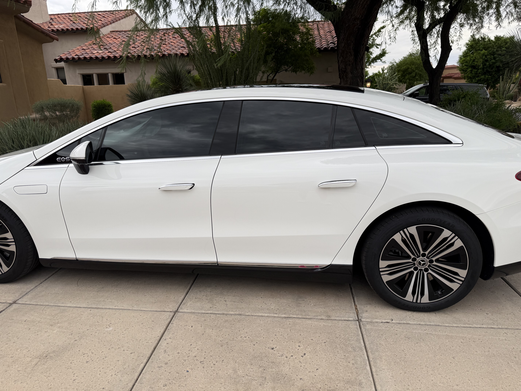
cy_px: 196
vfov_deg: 56.8
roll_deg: +1.0
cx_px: 260
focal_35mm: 24
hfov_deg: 71.6
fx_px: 361
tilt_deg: -16.2
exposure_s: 1/955
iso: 80
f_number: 1.78
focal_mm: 6.76
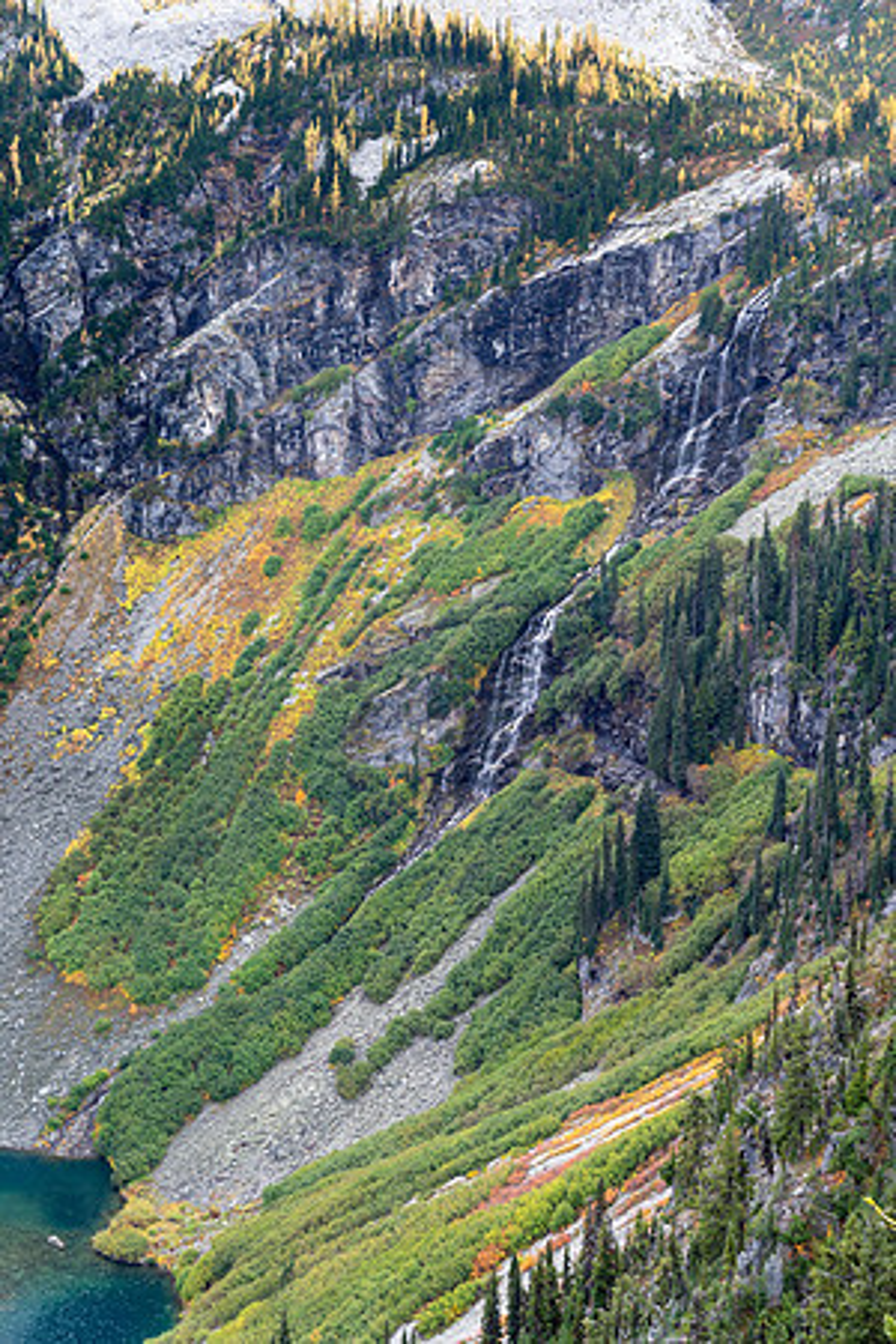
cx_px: 448
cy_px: 672
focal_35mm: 70
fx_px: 2613
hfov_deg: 19.5
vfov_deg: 28.8
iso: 100
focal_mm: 70
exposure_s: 1/80
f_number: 4
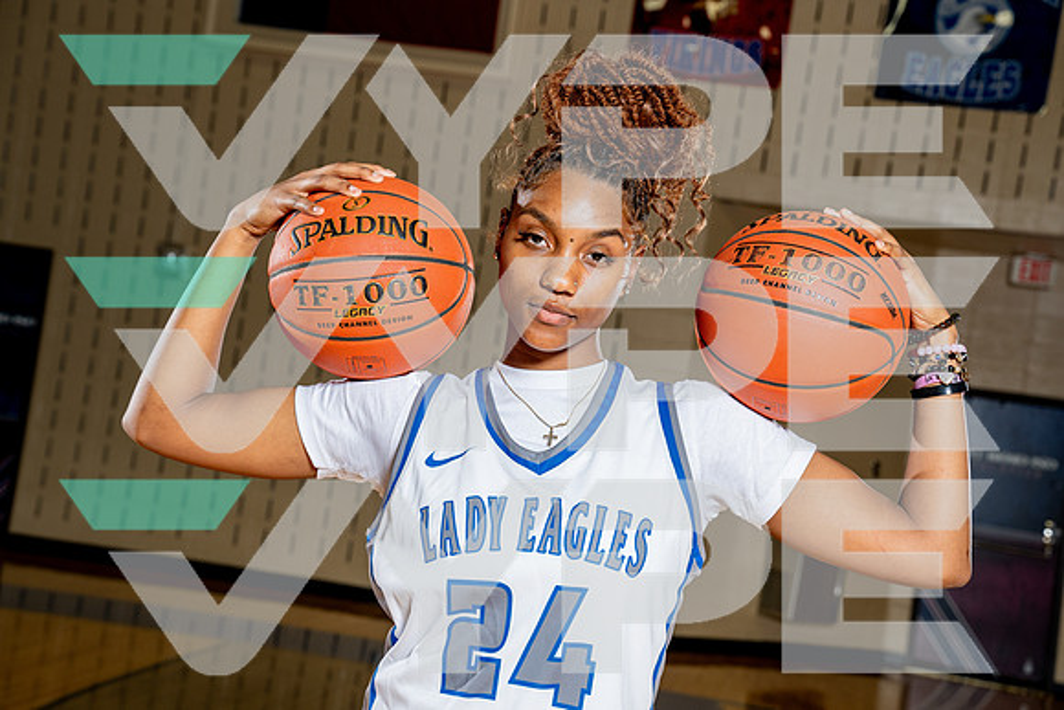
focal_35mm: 63
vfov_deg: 21.6
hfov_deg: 31.9
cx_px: 532
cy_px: 355
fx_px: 1862
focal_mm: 63
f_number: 5.6
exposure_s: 1/250
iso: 400
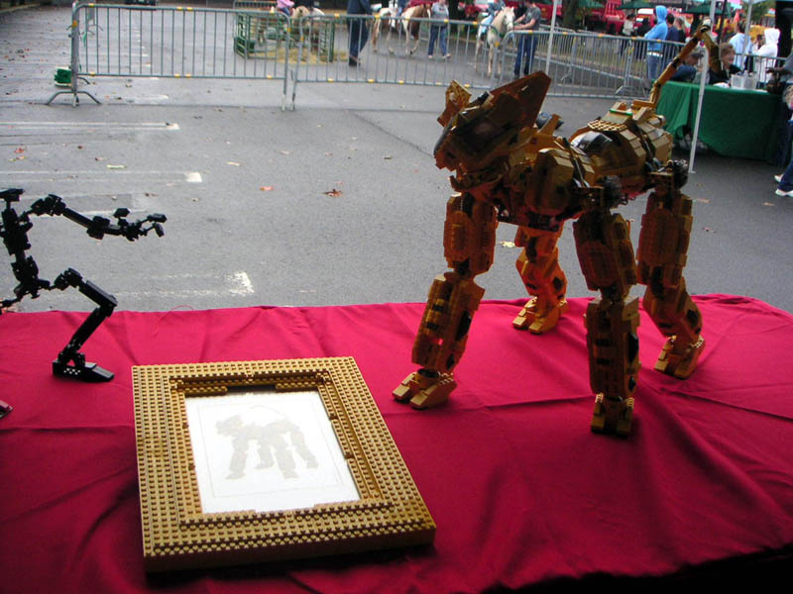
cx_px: 396
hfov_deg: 50.1
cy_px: 297
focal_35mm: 37
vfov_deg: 38.7
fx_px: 848
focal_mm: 5.7
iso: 50
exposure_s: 1/125
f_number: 2.8
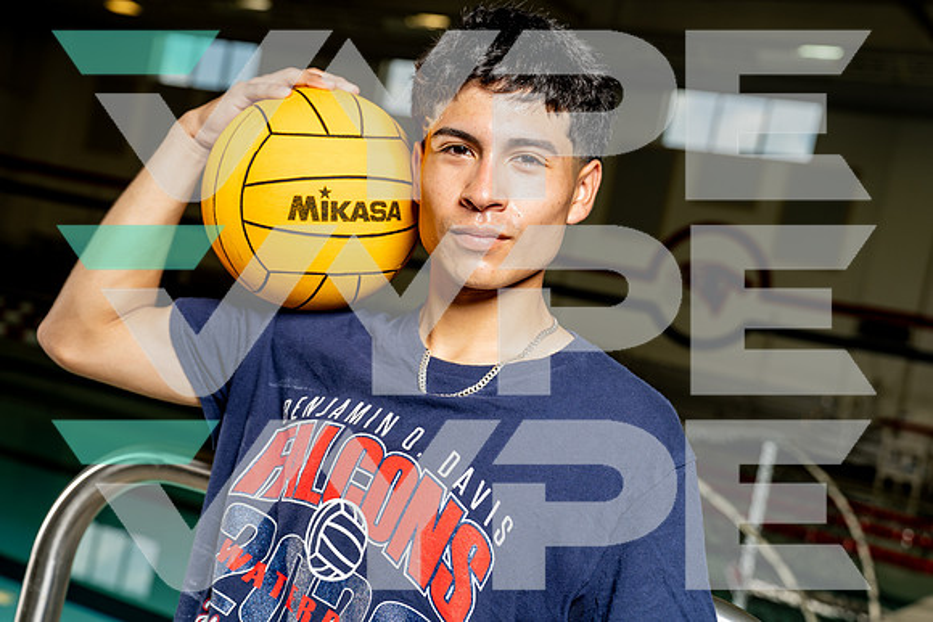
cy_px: 311
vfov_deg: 25.9
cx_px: 466
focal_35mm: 52
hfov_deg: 38.0
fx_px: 1355
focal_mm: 51
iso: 100
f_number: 4.5
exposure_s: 1/250
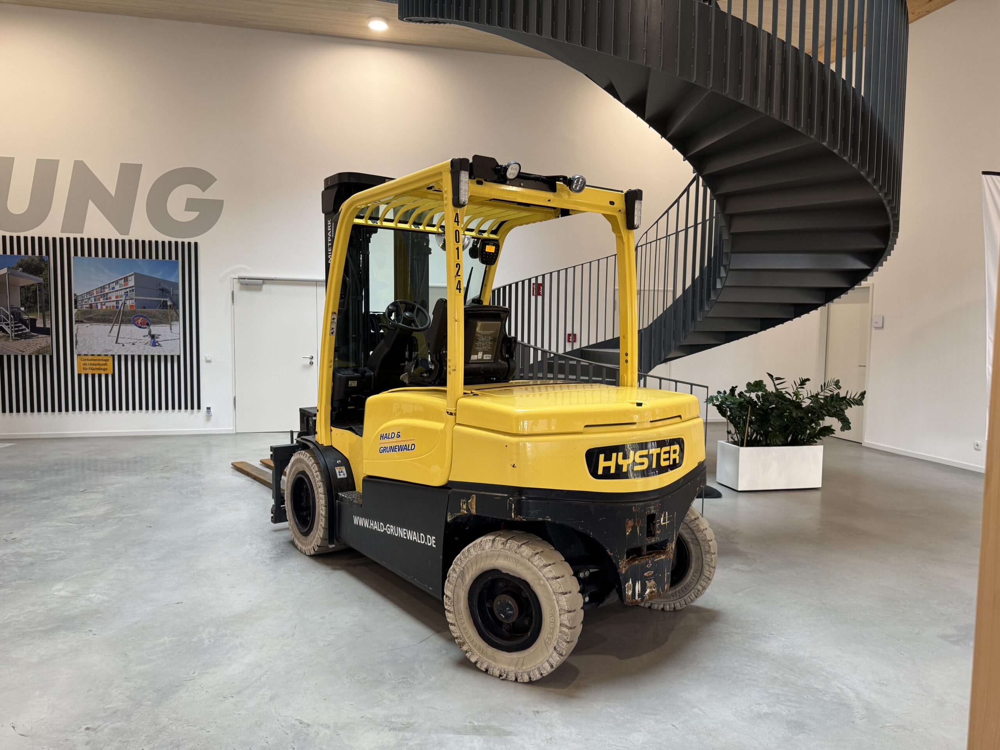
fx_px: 693
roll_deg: +0.4
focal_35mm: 24
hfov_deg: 71.6
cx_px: 500
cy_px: 375
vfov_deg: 56.8
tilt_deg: -4.9
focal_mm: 6.76
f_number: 1.78
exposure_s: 1/50
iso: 160
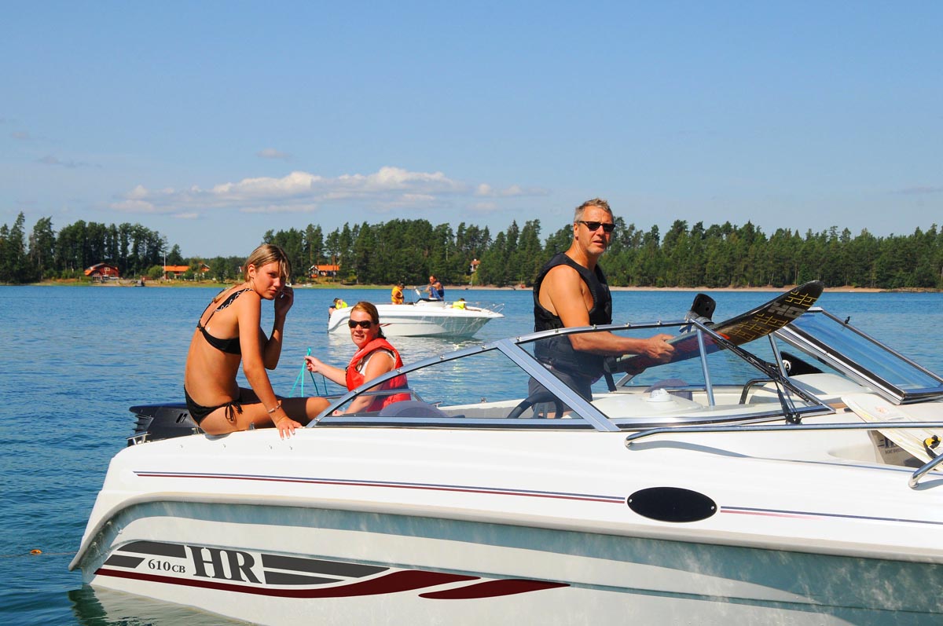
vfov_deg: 23.7
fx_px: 1491
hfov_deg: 35.1
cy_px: 313
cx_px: 472
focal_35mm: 57
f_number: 13
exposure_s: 1/640
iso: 400
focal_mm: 38
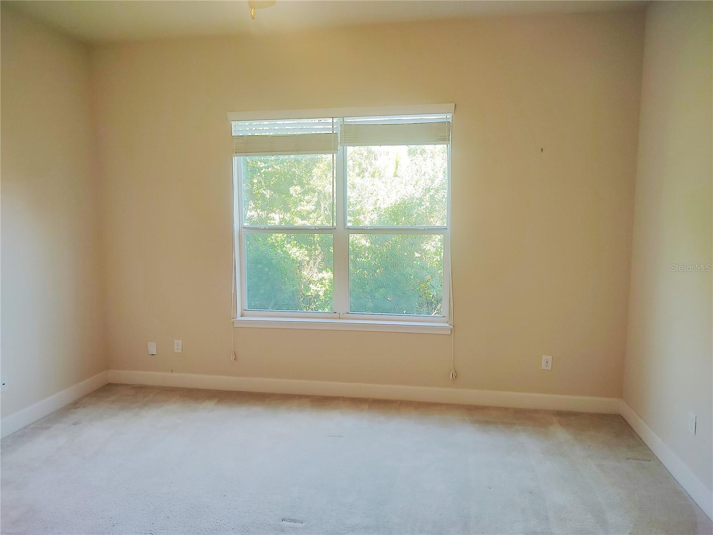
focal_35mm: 24
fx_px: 494
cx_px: 356
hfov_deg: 71.6
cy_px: 268
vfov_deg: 56.8
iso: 306
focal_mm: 5.88
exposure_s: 1/60
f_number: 1.9
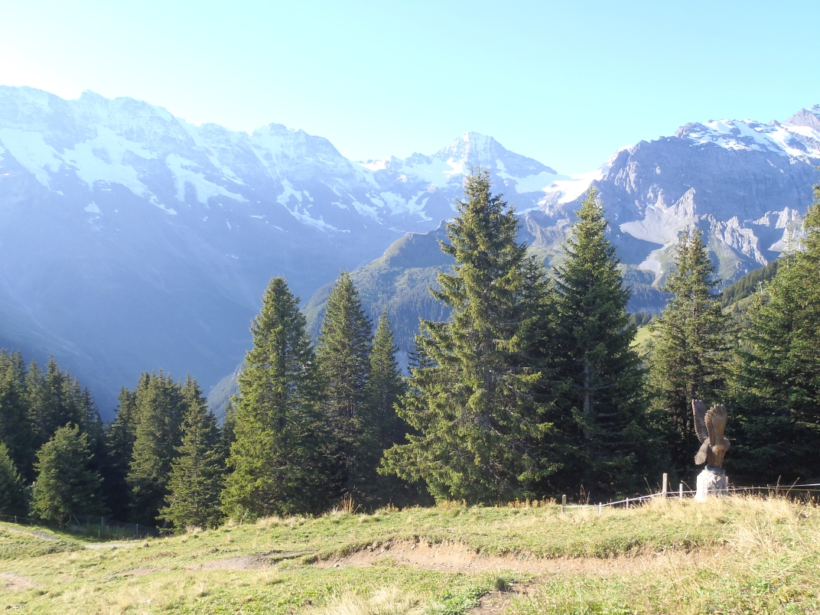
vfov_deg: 49.7
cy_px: 308
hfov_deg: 63.4
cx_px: 410
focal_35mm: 28
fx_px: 663
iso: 80
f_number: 4.5
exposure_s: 1/160
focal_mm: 5
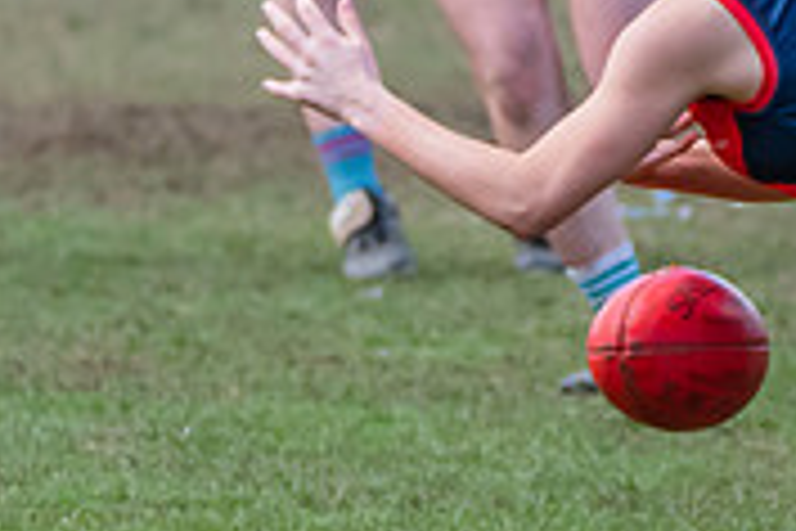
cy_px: 242
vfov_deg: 0.9
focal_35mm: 1468
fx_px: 32457
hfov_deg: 1.4
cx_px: 1027
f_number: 5.6
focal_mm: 250
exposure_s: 1/1600
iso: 1000
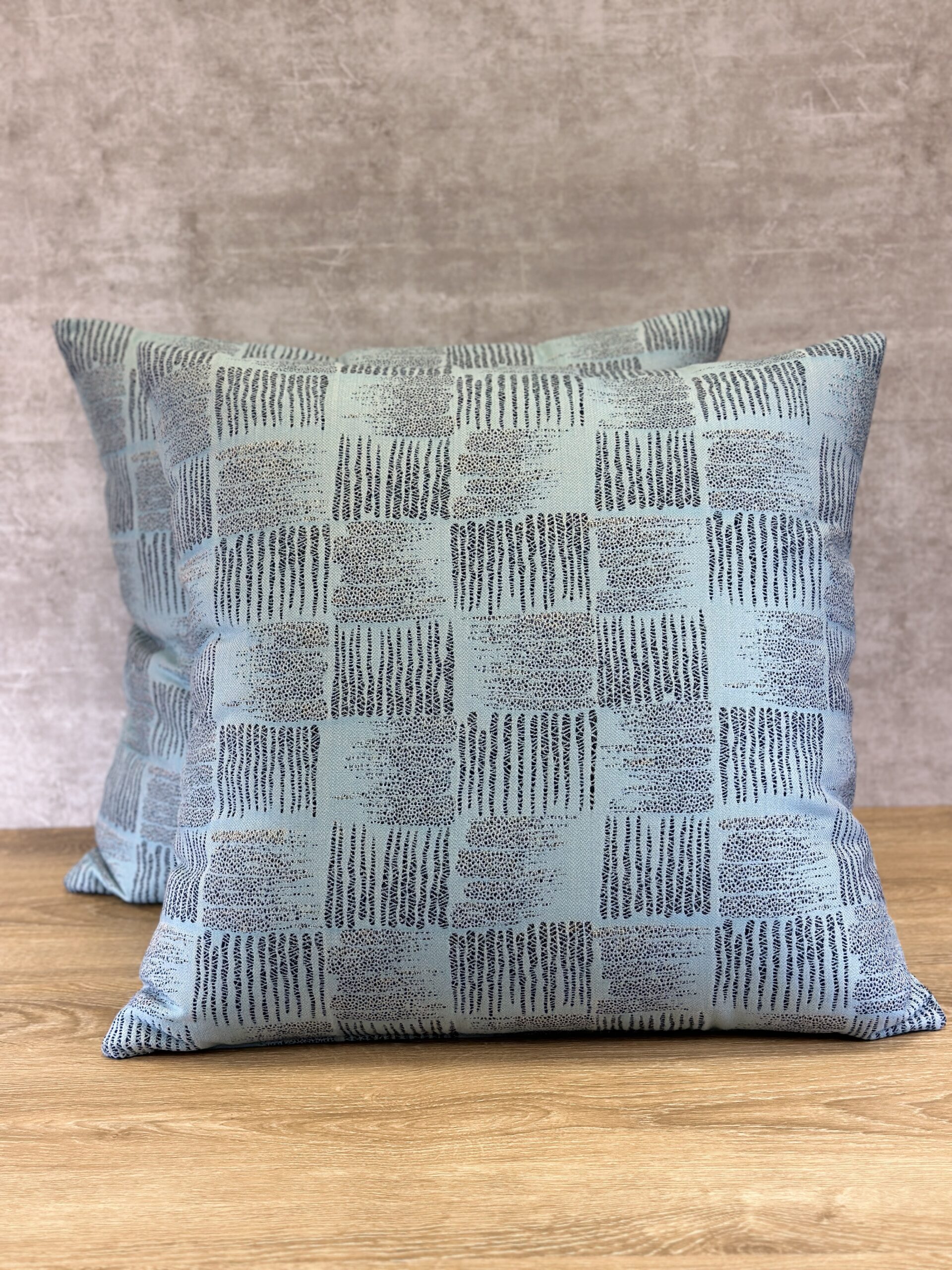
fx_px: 1760
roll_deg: +1.7
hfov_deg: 30.3
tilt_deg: -12.4
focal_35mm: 48
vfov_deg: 39.7
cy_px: 635
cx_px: 476
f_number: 1.78
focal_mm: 6.86
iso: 100
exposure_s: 1/170
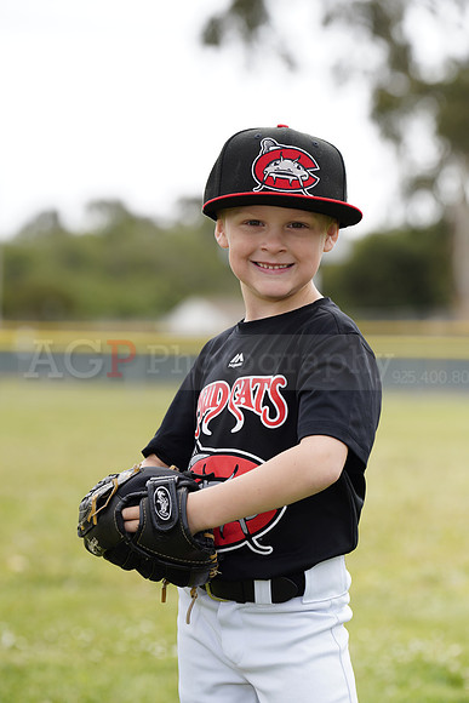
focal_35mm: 170
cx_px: 234
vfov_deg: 12.1
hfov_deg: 8.1
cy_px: 352
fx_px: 3320
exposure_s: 1/250
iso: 100
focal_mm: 170
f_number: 5.6
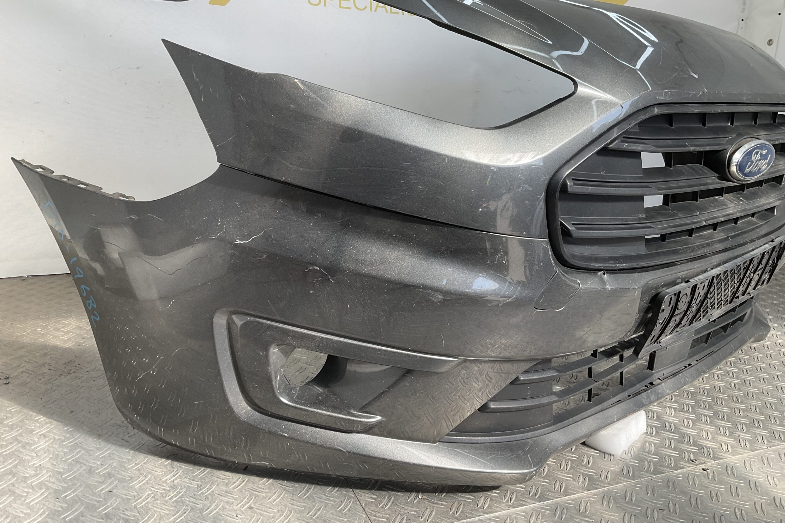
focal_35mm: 31
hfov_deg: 60.3
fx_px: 676
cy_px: 248
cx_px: 391
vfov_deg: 42.3
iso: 16
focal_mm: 3
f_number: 1.8
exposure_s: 1/232
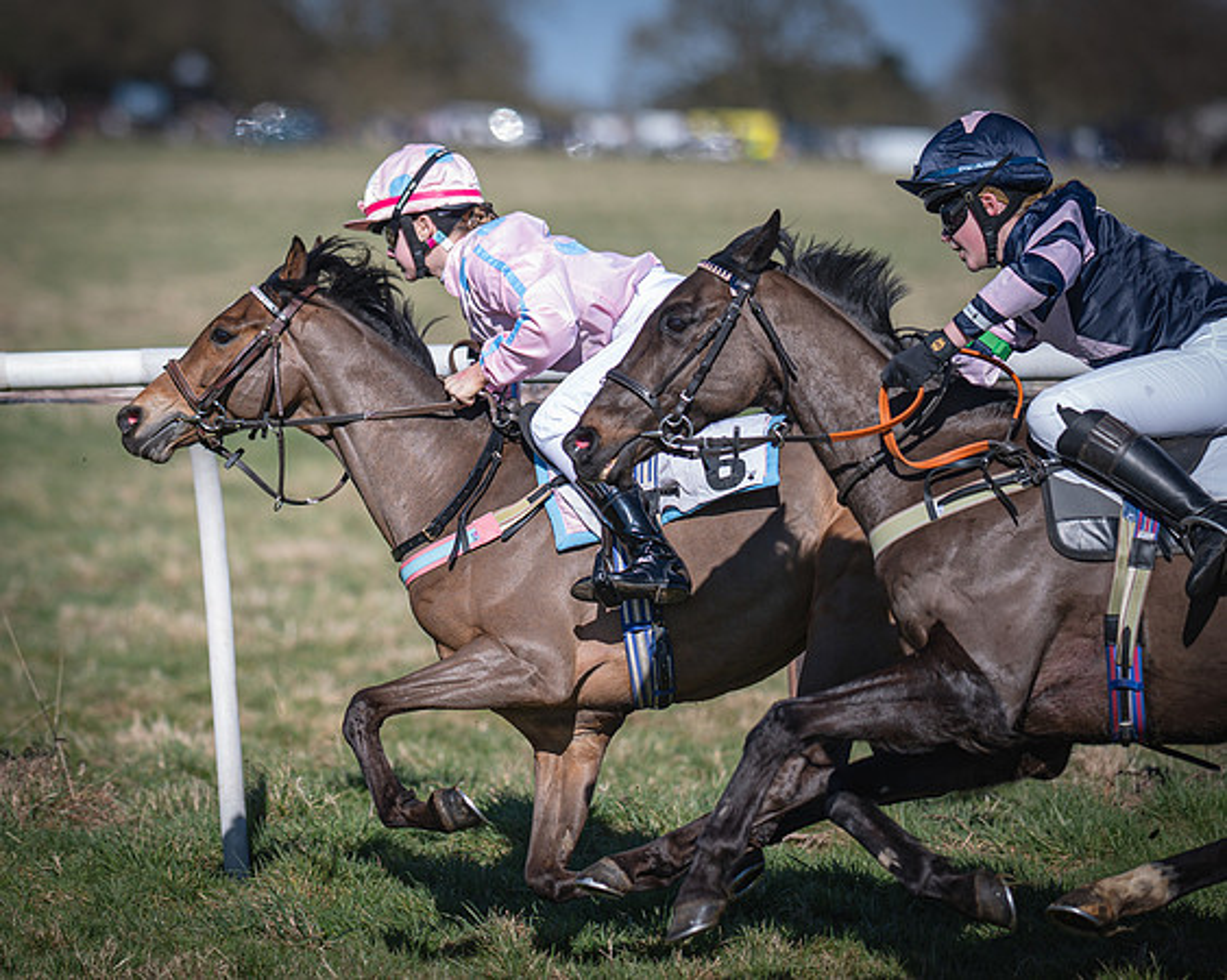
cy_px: 455
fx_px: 9517
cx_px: 428
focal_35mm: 262
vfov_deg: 5.9
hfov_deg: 7.4
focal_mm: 135
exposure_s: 1/4000
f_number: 1.8
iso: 50
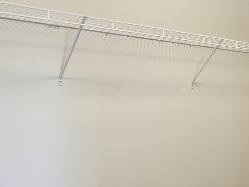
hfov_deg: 35.3
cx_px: 225
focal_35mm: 51
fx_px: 367
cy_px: 111
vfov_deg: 28.5
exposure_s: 1/120
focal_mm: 6.3
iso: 125
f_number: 1.7
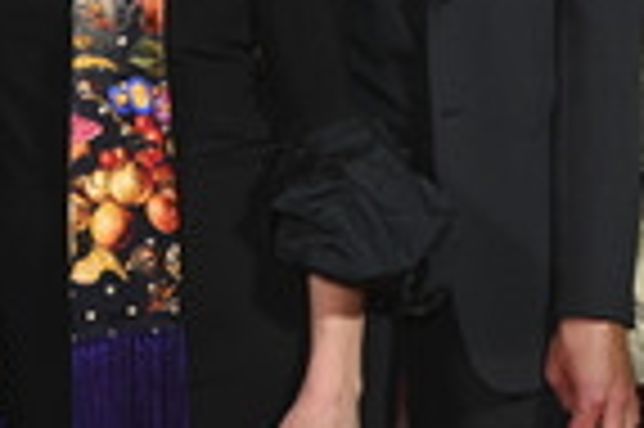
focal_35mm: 151
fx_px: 2698
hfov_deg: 13.5
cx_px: 106
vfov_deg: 9.0
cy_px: -77
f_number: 7.1
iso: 2000
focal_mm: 48
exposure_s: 1/200
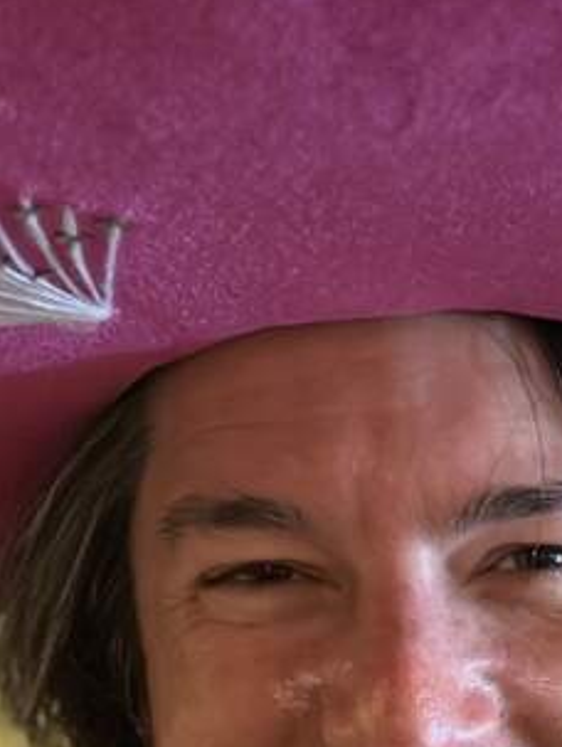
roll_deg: +1.1
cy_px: 796
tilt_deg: -1.7
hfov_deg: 9.2
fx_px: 3499
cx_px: 392
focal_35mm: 162
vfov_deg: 12.0
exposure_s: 1/30
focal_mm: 6.86
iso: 1000
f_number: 1.78
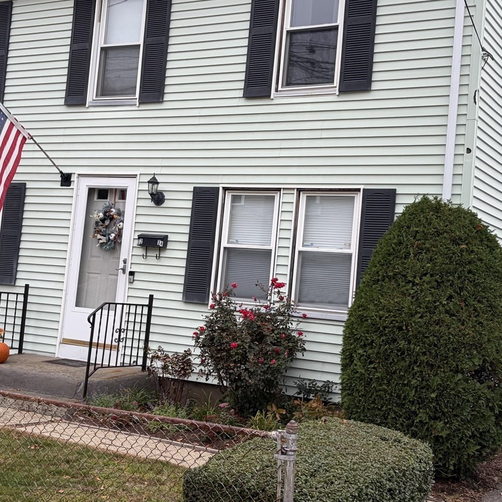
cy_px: 233
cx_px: 259
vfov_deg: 32.2
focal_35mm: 53
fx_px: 870
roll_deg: -4.8
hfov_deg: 32.2
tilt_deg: +4.9
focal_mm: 5.96
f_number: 1.6
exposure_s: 1/271
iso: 50
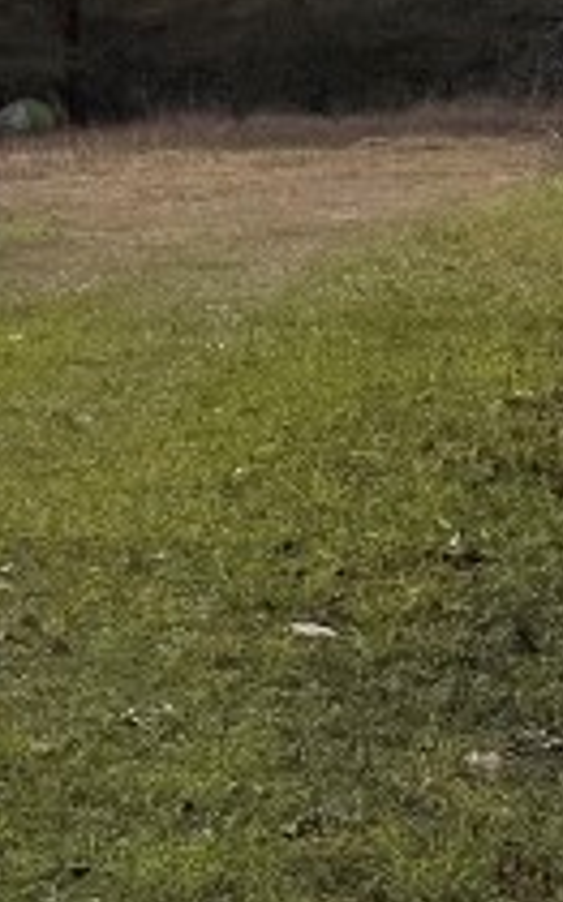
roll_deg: +2.2
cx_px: -933
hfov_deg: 9.1
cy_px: -103
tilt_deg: +2.6
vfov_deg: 16.3
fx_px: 3048
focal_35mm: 124
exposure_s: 1/10417
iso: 80
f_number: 1.78
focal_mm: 6.76
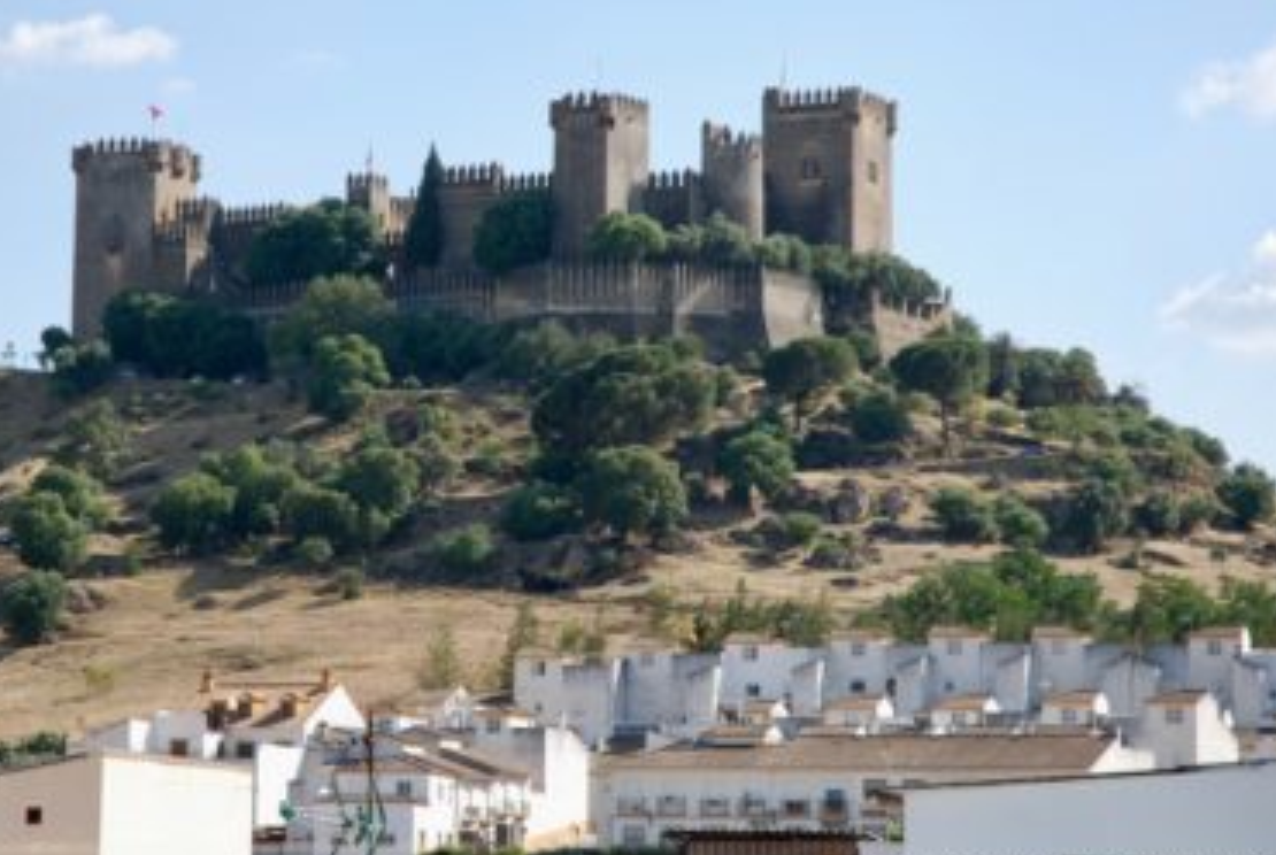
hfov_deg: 14.4
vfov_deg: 9.7
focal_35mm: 142
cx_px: 507
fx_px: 5041
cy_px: 350
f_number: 5.6
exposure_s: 1/500
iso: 180
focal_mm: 70
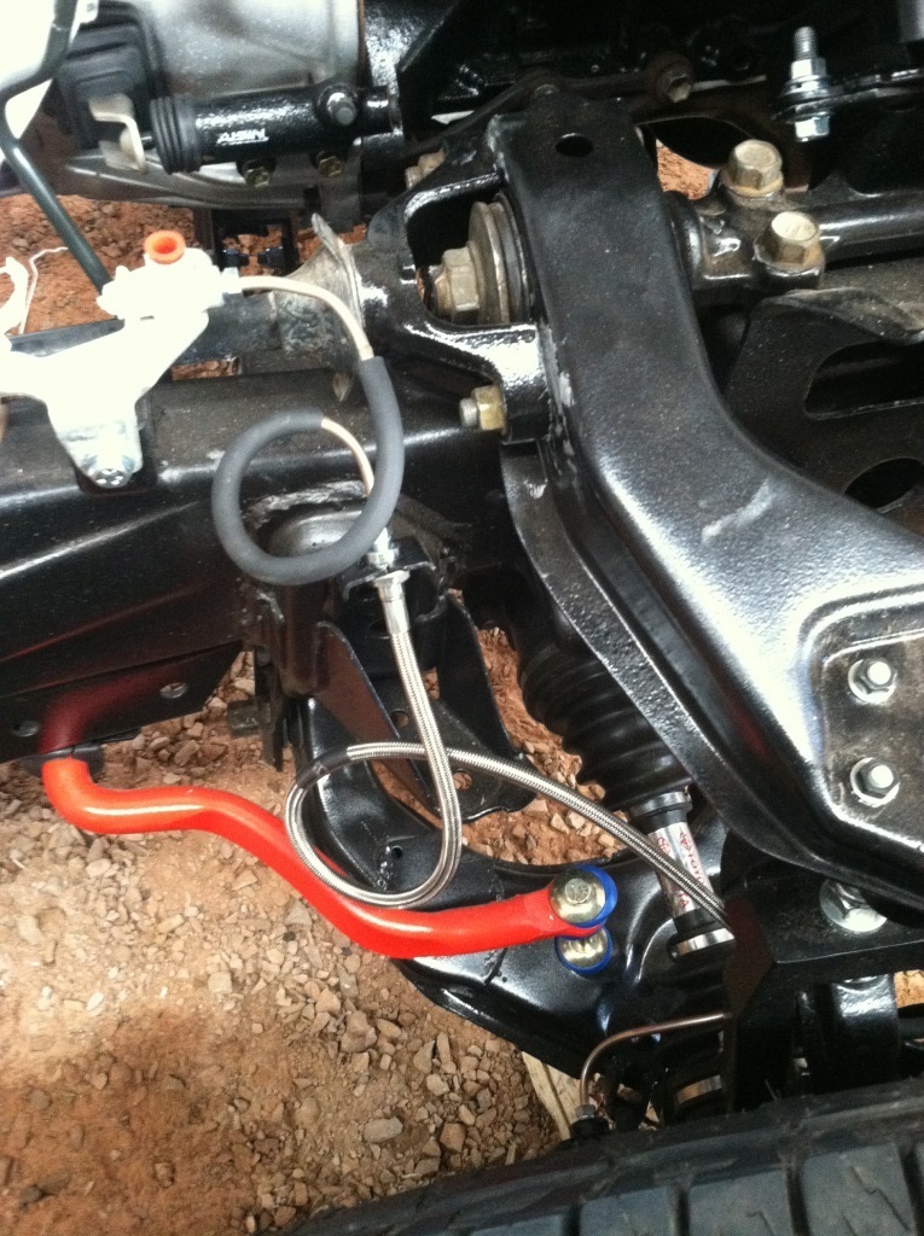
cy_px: 618
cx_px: 462
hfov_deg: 40.6
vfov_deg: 52.7
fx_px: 1249
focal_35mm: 35
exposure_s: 1/15
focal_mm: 3.85
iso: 500
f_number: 2.8
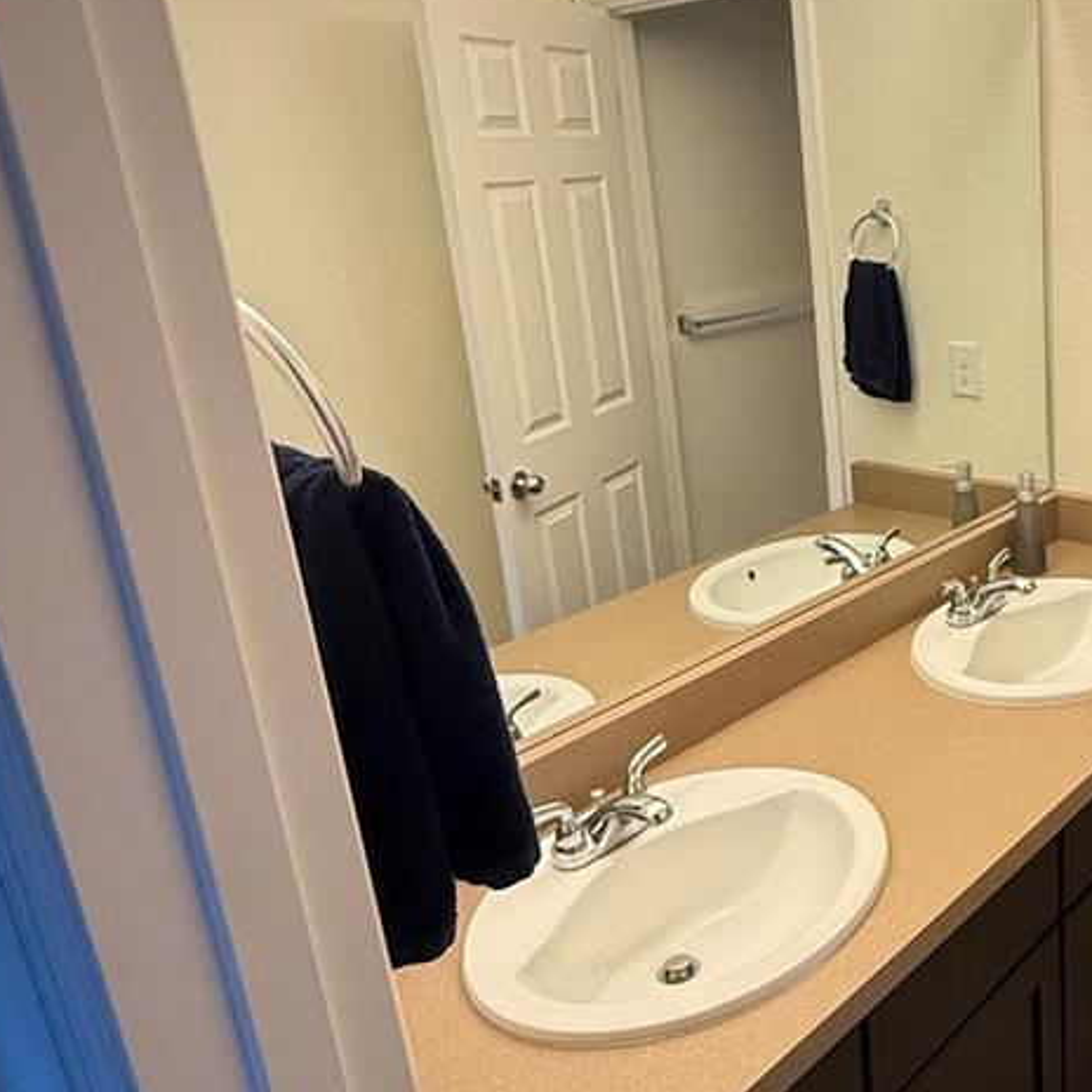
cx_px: 953
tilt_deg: -16.1
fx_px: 1142
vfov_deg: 51.0
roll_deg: +2.9
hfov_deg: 46.8
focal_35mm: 32
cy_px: 492
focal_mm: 2.22
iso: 250
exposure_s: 1/120
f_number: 2.2
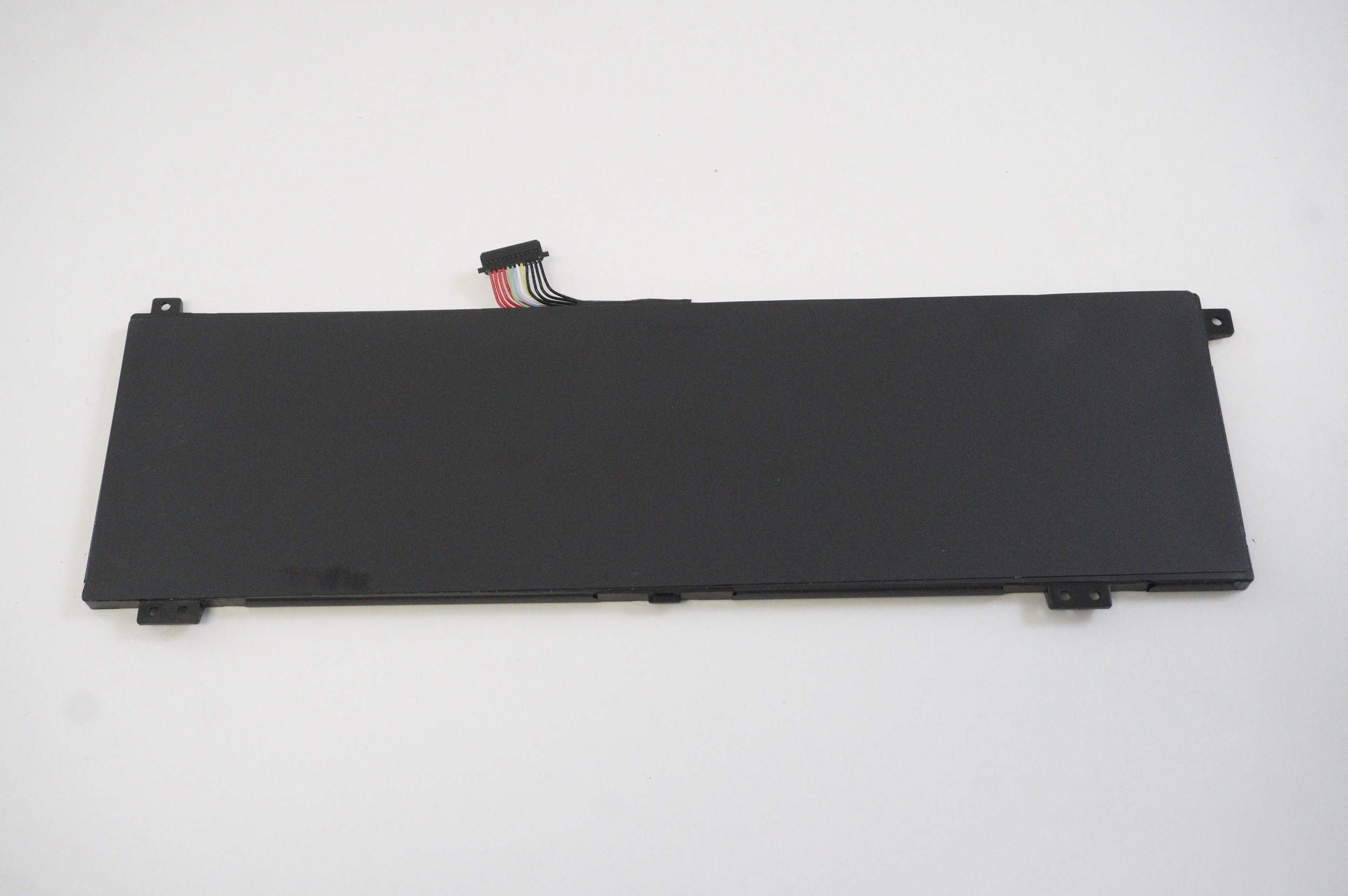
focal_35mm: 39
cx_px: 674
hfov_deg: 49.6
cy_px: 448
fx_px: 1459
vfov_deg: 34.1
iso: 4000
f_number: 6.3
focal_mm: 26
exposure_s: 1/200
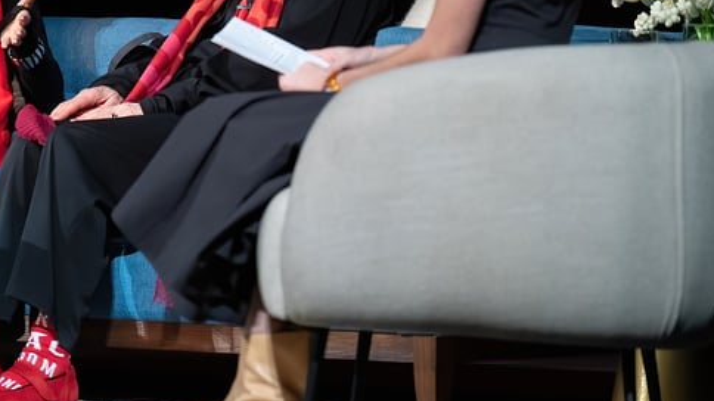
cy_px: 24
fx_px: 5792
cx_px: 153
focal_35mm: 306
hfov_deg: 7.0
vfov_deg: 4.0
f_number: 4
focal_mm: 171
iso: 5000
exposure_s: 1/200
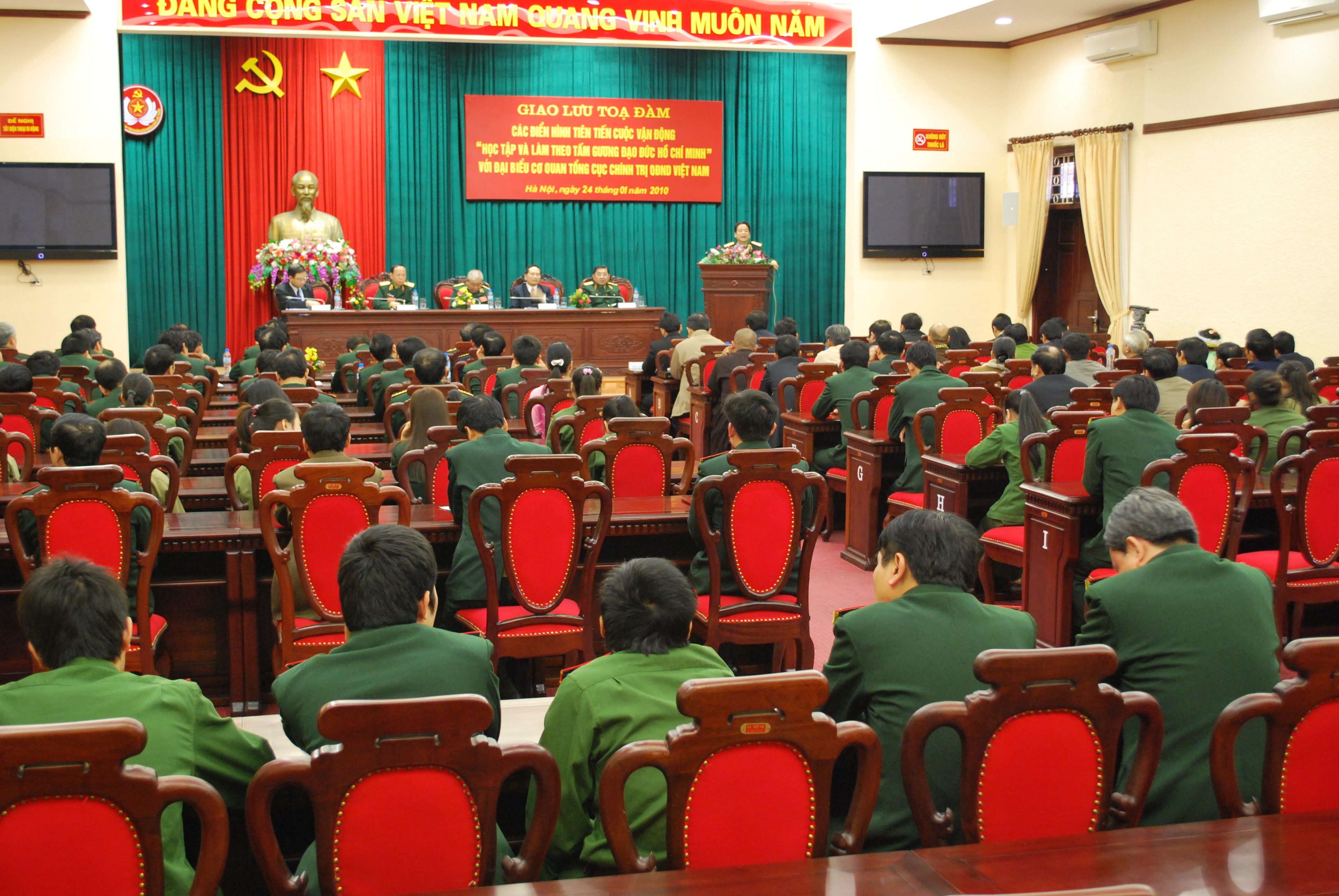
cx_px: 670
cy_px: 448
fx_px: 1676
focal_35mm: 45
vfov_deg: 29.9
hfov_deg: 43.6
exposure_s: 1/8
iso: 800
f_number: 4.8
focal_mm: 30
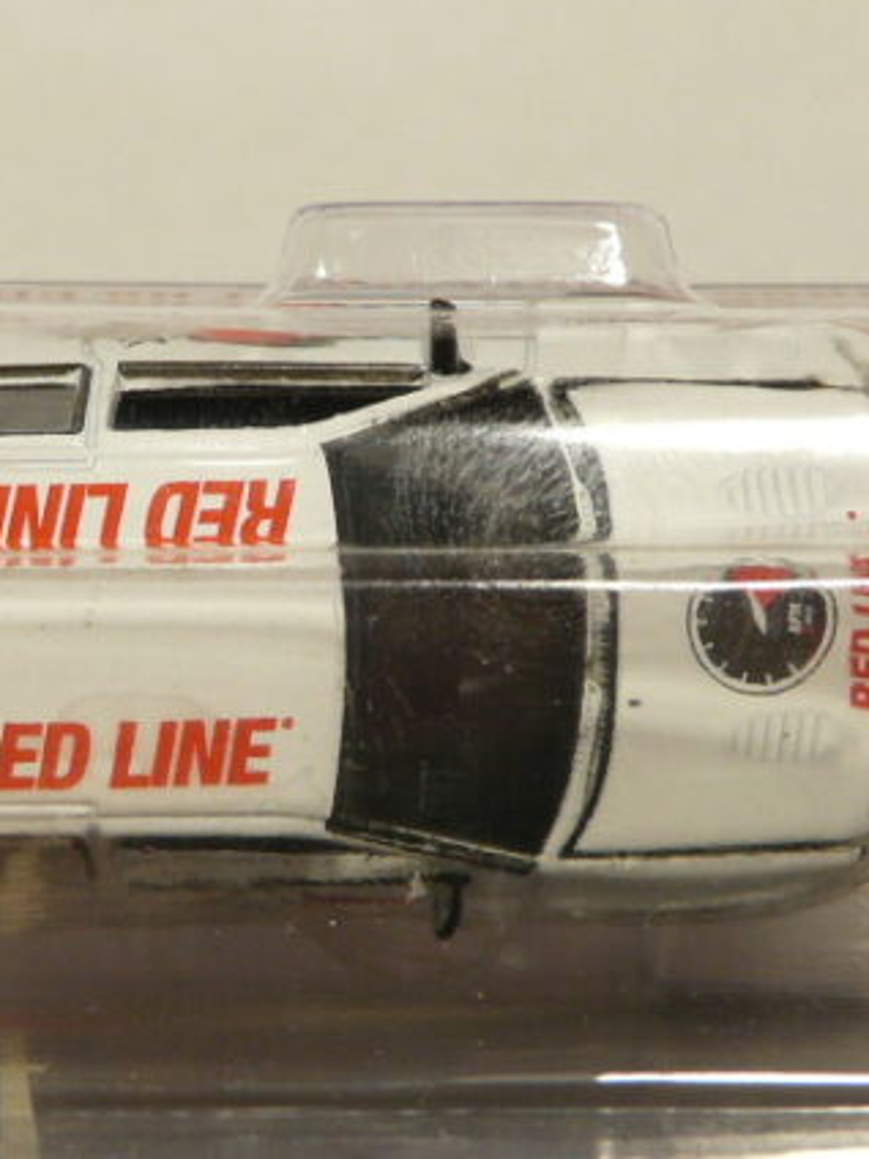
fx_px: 6962
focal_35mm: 208
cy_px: 558
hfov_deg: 7.1
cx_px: 249
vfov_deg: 9.5
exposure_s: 1/50
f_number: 3.6
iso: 100
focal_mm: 15.1
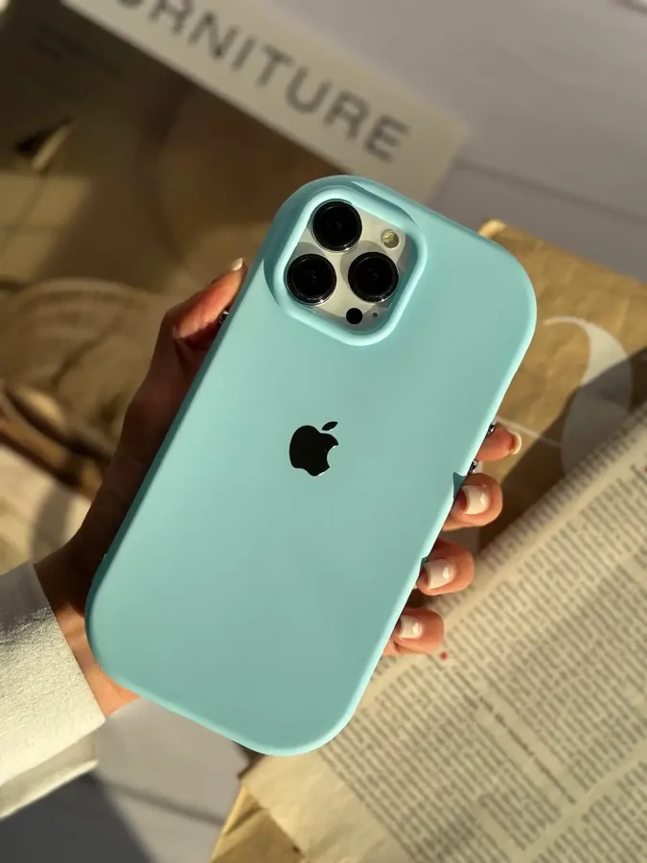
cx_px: 324
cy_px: 432
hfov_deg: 30.3
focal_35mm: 48
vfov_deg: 39.7
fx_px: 1196
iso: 64
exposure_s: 1/3096
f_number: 1.78
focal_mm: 6.86
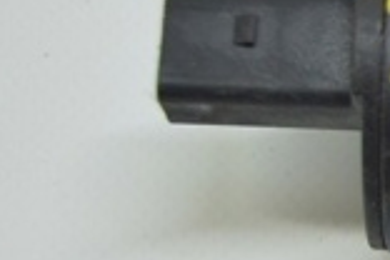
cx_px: 652
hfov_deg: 10.9
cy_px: 174
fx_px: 1929
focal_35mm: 178
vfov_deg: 7.7
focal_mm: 29
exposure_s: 1/60
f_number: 4.2
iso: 400
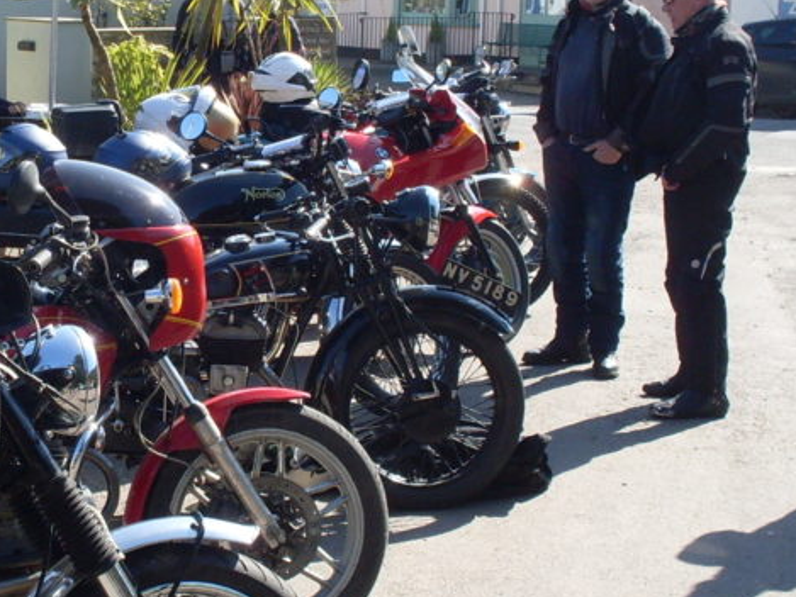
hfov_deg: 23.3
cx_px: 185
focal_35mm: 83
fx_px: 1909
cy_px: 282
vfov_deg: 17.8
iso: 80
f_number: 8.4
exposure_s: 1/90
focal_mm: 6.3
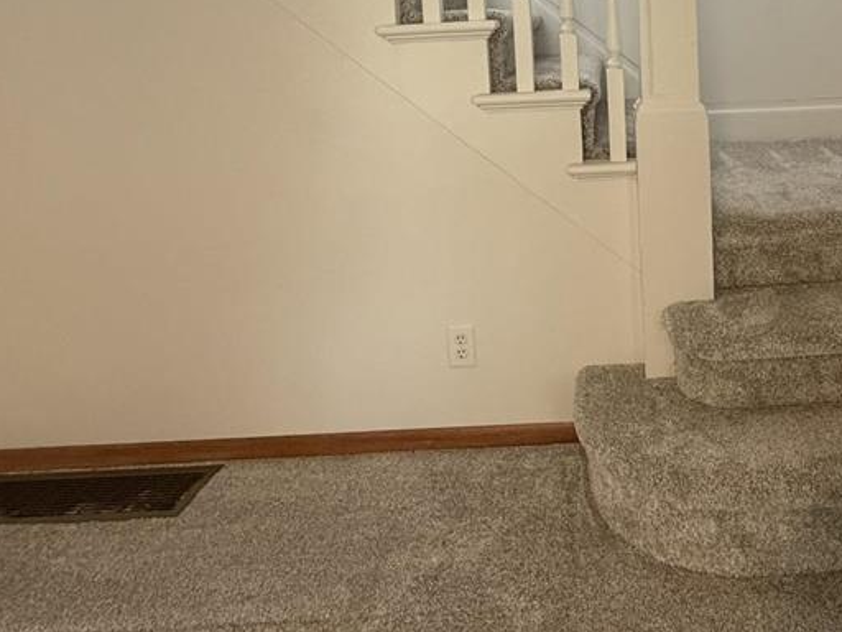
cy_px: 43
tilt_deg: -1.1
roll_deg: +3.9
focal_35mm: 28
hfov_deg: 60.2
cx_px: 625
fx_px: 681
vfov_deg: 44.4
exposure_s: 1/60
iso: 400
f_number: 2.2
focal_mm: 2.22
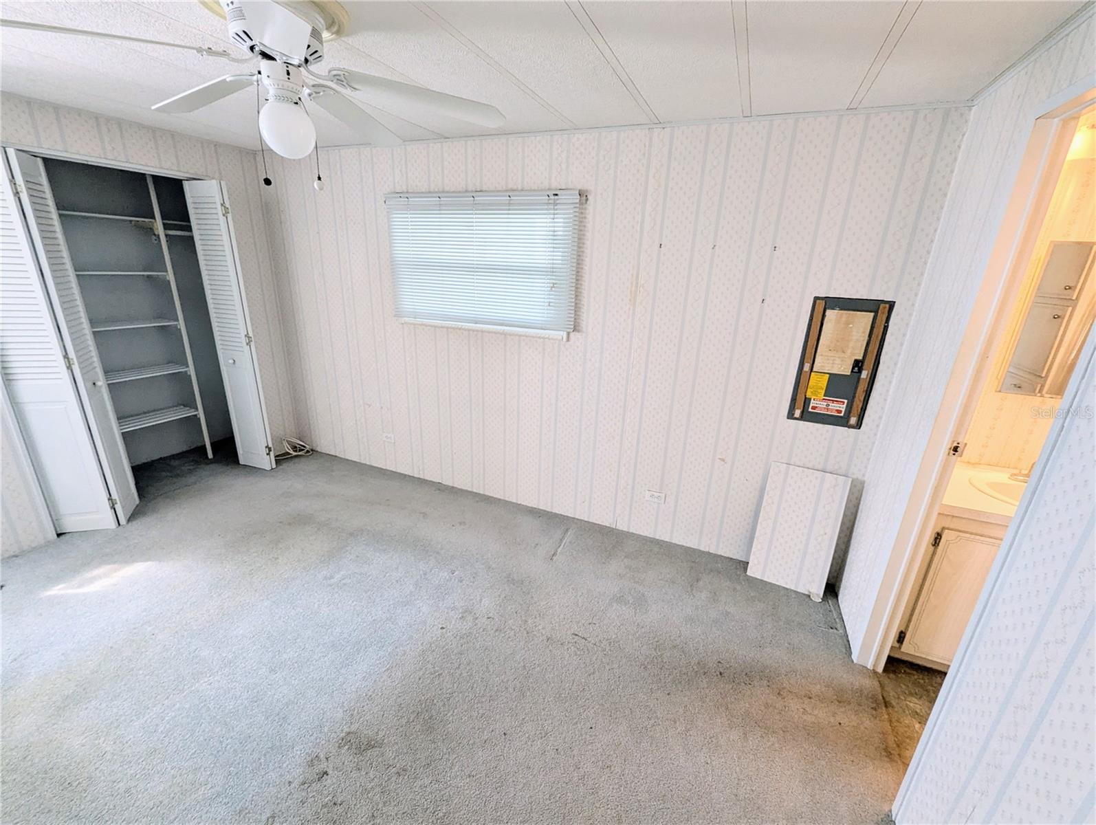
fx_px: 412
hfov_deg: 106.1
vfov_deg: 90.1
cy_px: 412
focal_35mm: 13
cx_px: 548
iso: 98
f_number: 2.2
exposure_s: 1/29
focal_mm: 1.95
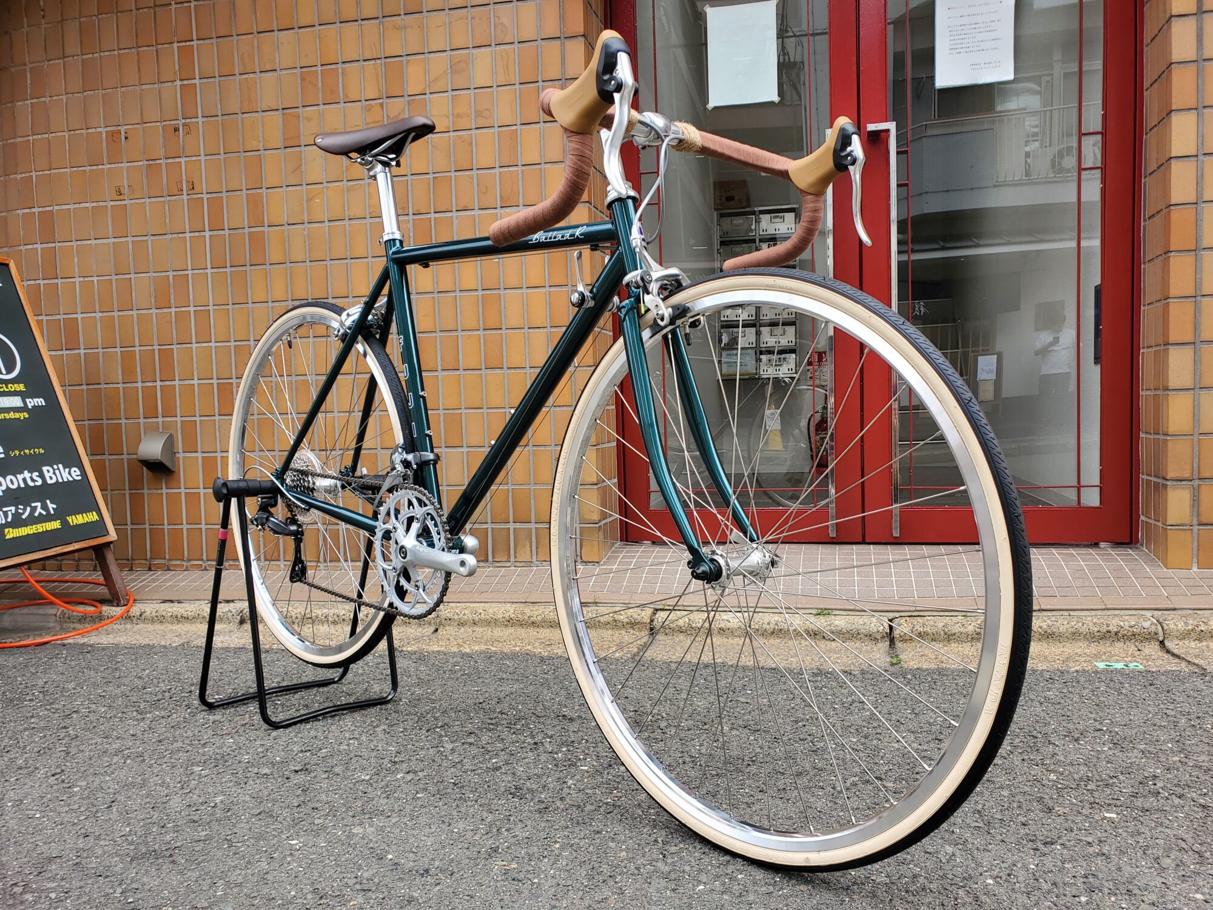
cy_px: 455
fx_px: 911
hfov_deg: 67.3
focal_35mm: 26
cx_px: 606
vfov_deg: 53.1
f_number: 2.4
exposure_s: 1/207
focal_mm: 4.3
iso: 50
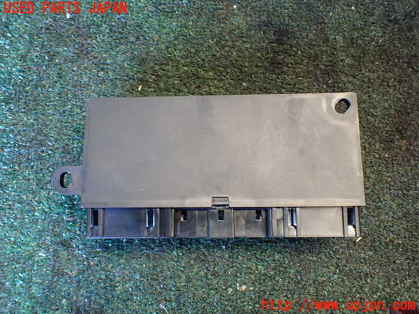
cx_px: 210
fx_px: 363
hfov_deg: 60.0
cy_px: 157
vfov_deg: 46.8
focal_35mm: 30
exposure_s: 1/50
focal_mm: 5.4
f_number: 2.3
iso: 800
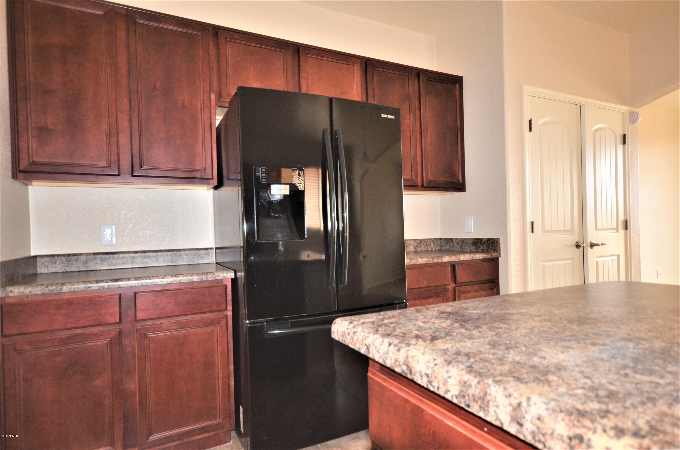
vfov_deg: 59.3
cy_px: 225
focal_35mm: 21
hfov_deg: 81.3
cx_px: 340
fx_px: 396
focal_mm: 14
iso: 800
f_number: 4.8
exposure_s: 1/60
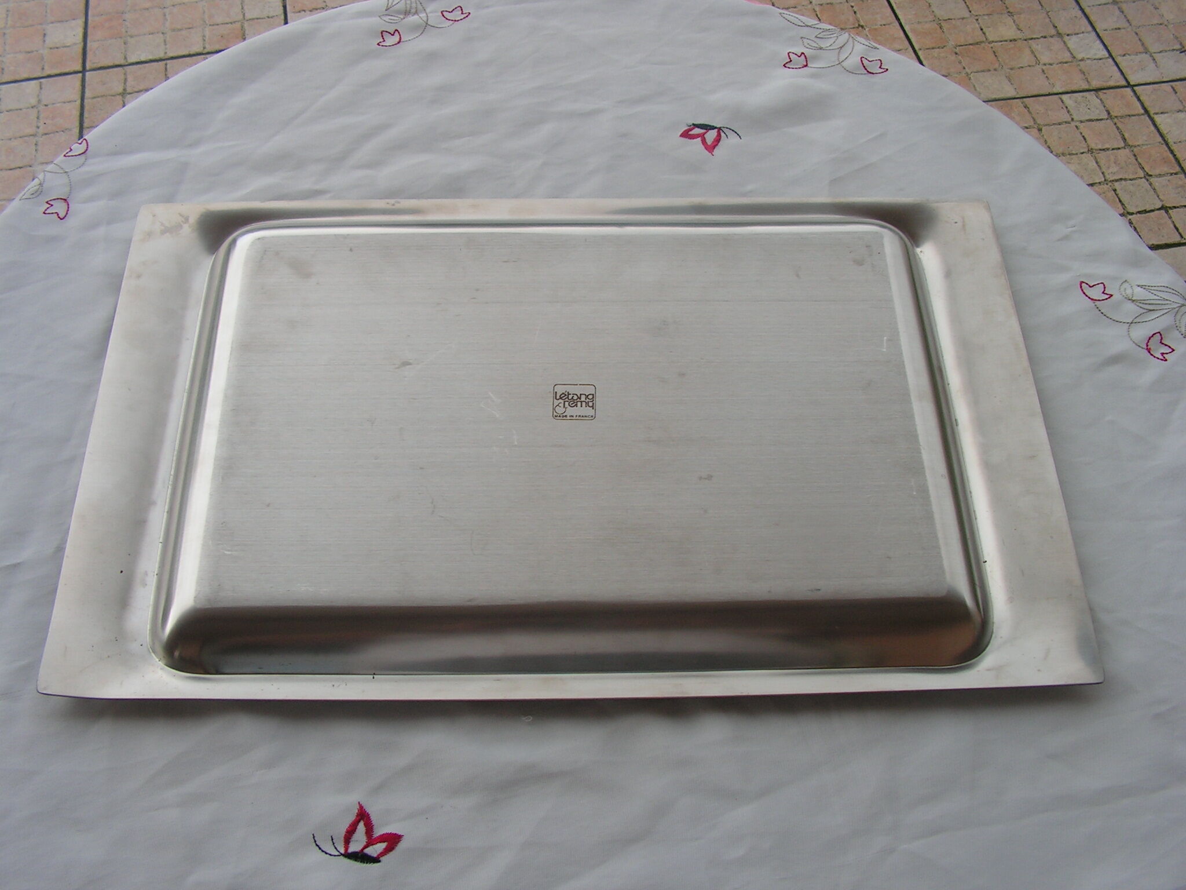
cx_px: 593
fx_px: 1233
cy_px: 445
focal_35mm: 36
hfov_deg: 51.4
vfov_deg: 39.7
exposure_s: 1/100
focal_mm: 6
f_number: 4.8
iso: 64
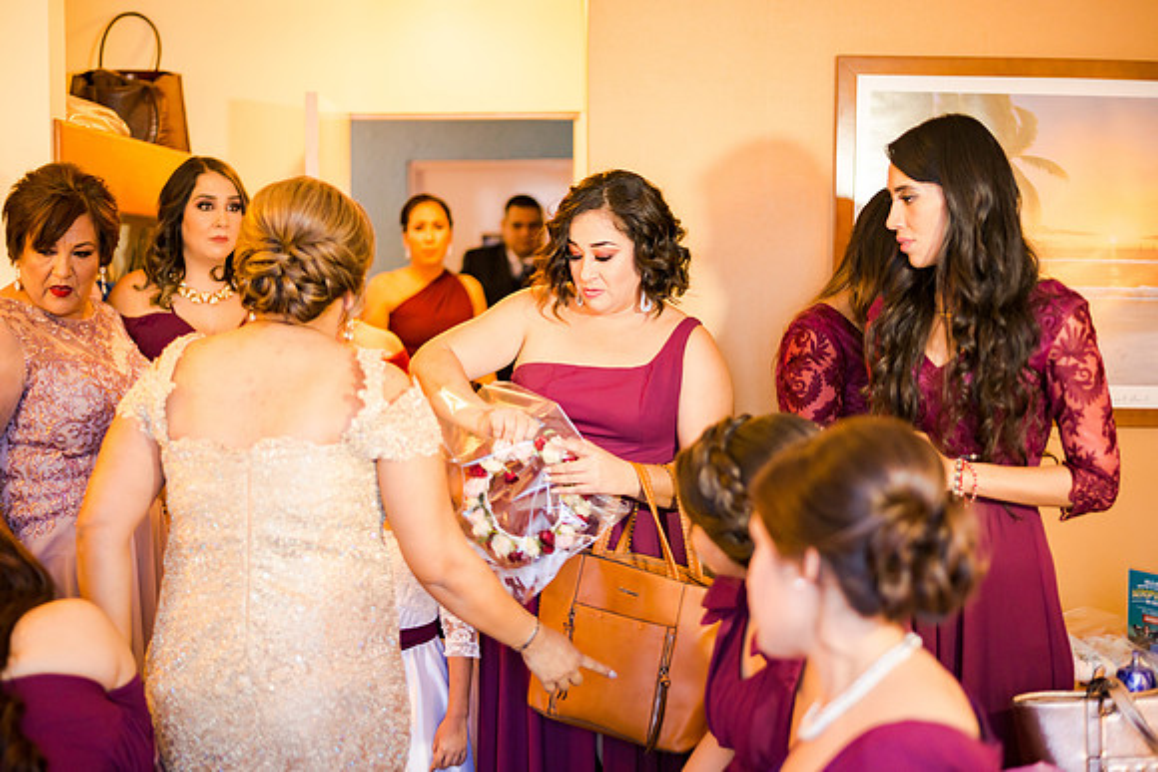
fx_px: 1609
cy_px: 386
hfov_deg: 39.6
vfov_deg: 27.0
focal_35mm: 50
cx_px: 579
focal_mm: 50
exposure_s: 1/125
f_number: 1.8
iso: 640
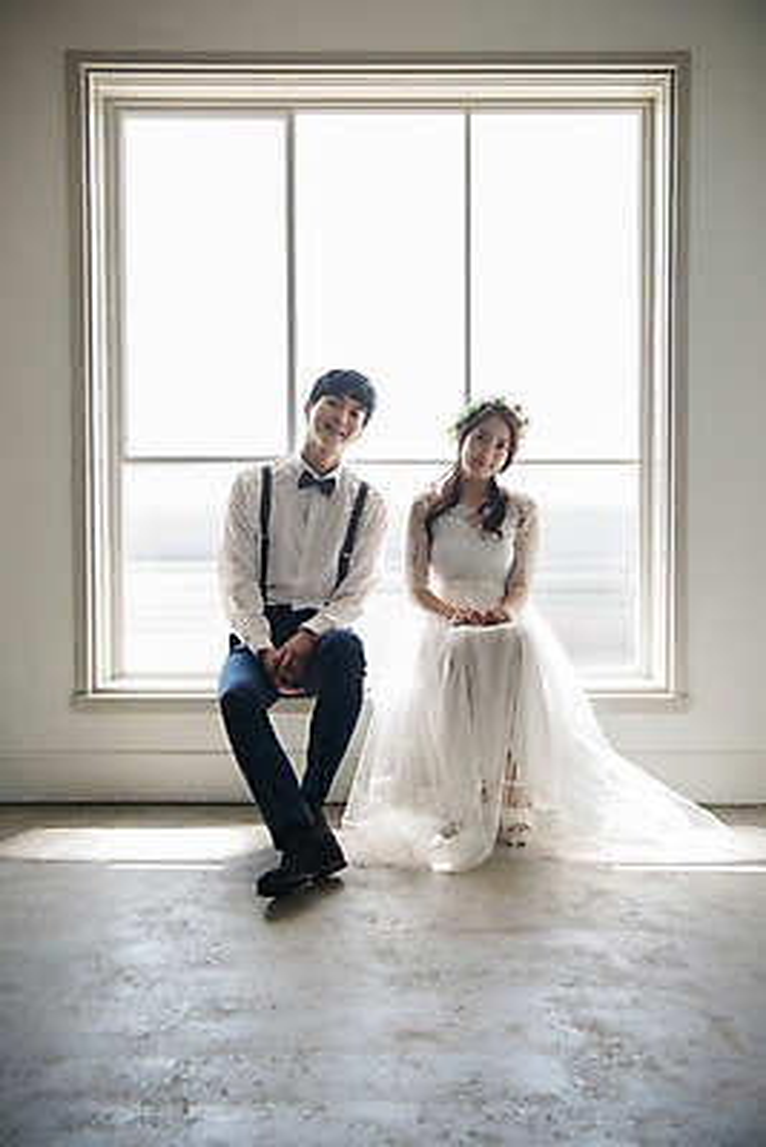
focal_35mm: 35
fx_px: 1116
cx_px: 383
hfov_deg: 37.9
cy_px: 574
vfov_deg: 54.4
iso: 160
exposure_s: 1/125
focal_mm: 35
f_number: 4
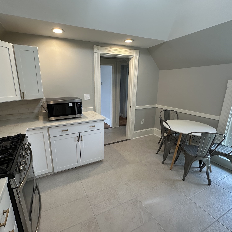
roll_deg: +0.3
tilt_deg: -15.2
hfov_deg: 83.6
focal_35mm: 17
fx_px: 129
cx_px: 102
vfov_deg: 84.0
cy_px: 117
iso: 200
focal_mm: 2.22
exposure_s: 1/120
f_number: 2.2
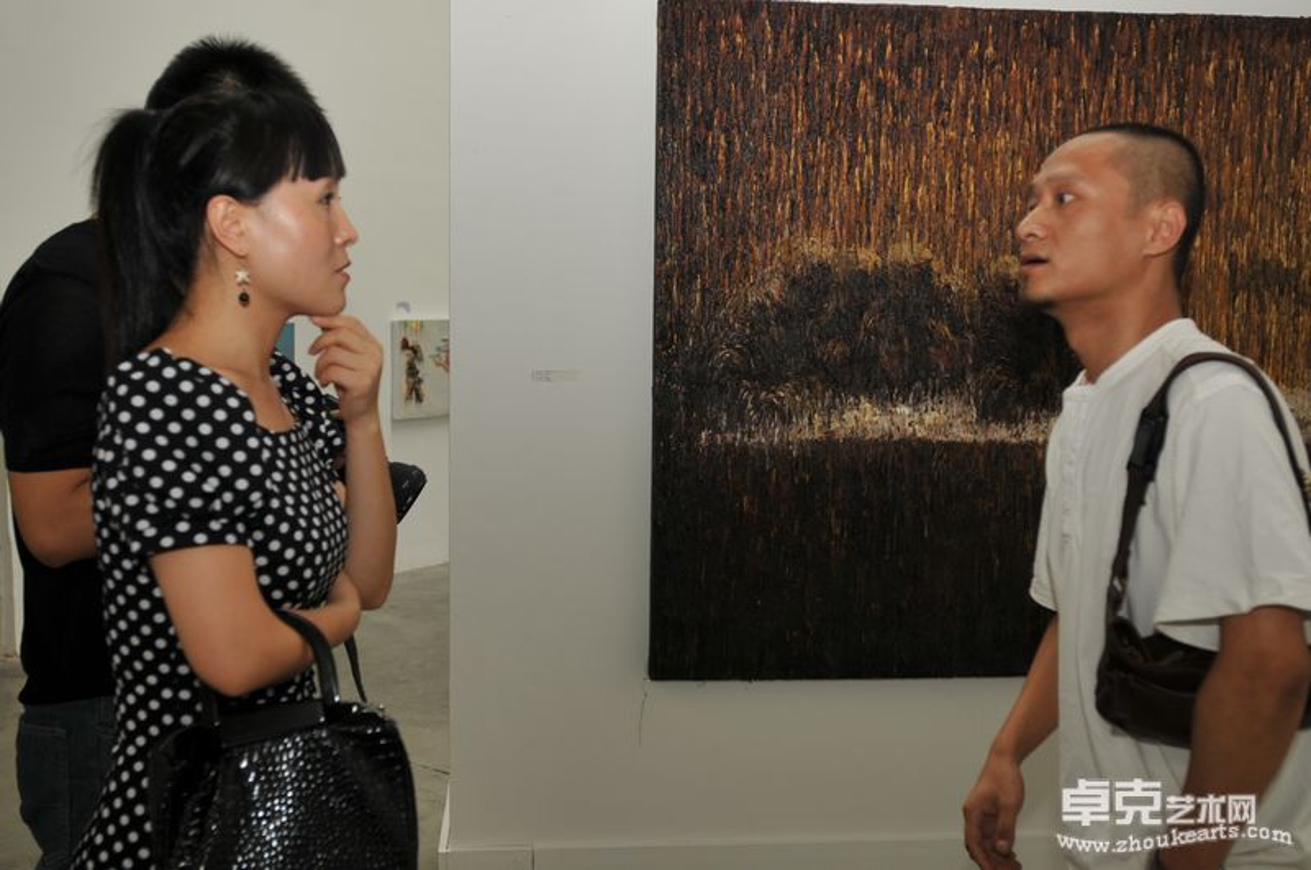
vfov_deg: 34.1
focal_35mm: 39
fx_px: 1418
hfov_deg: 49.6
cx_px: 656
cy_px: 435
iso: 200
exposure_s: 1/60
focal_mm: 26
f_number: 3.2
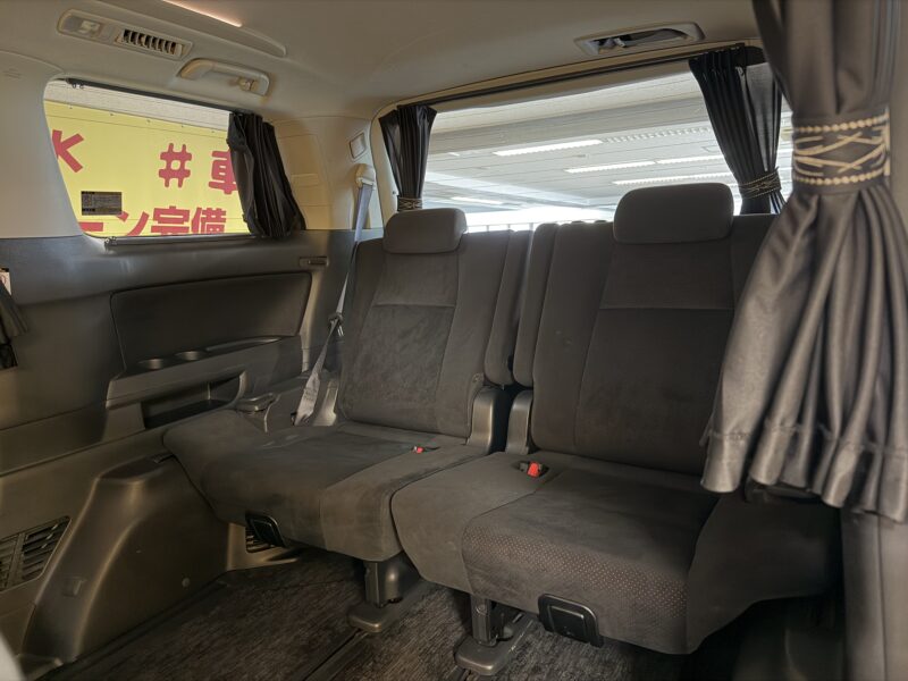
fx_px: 630
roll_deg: +1.5
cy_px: 340
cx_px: 454
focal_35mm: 24
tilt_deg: -7.5
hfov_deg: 71.6
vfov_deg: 56.8
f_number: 1.78
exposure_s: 1/17
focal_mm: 6.76
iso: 1600
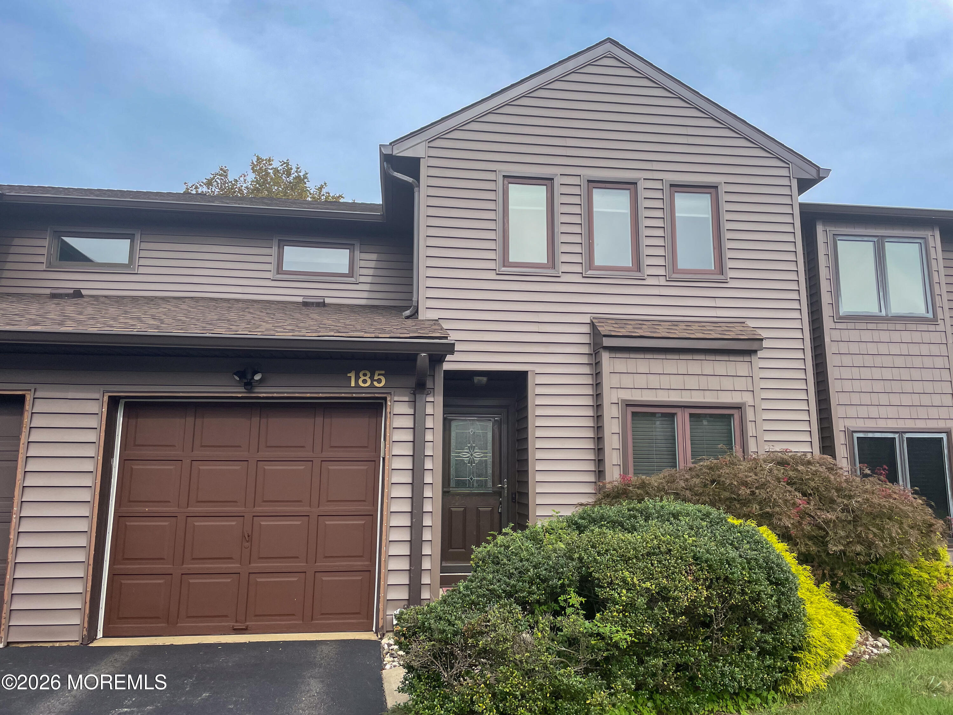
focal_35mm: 26
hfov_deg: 67.3
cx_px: 476
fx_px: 716
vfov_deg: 53.1
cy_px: 358
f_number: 1.6
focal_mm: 4.2
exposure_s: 1/1500
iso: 32
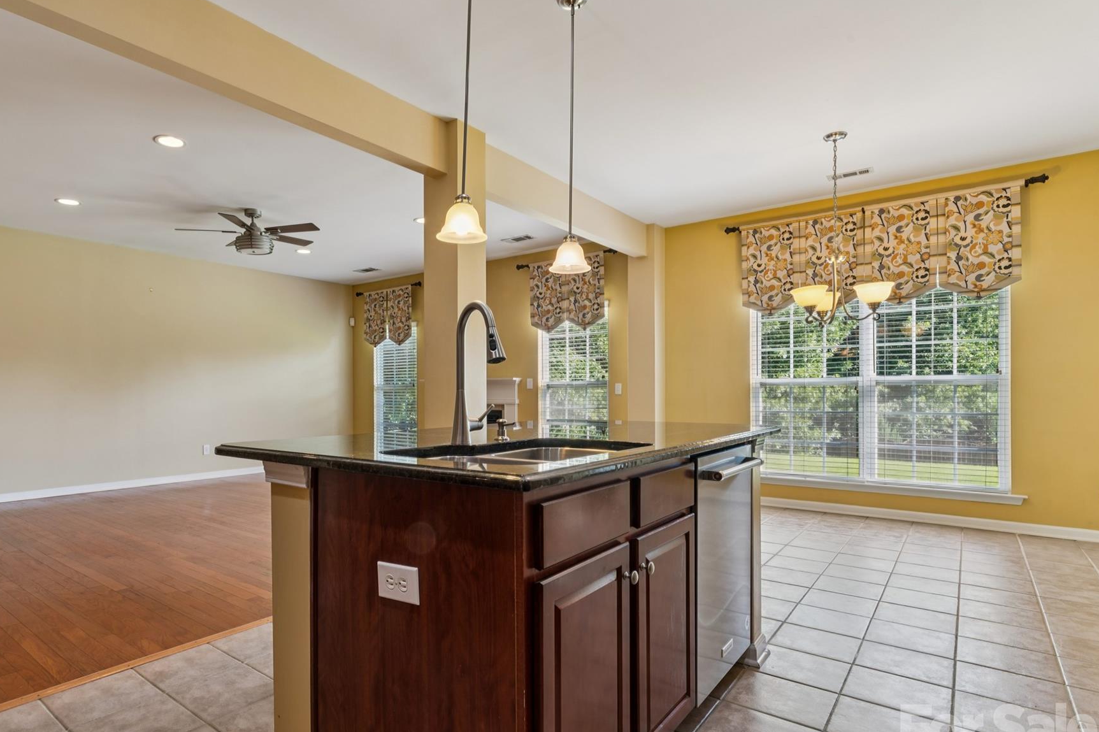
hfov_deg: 84.0
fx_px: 602
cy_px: 395
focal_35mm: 20
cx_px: 451
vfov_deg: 62.6
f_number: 13
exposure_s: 1/2.5
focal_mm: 16.6
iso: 100
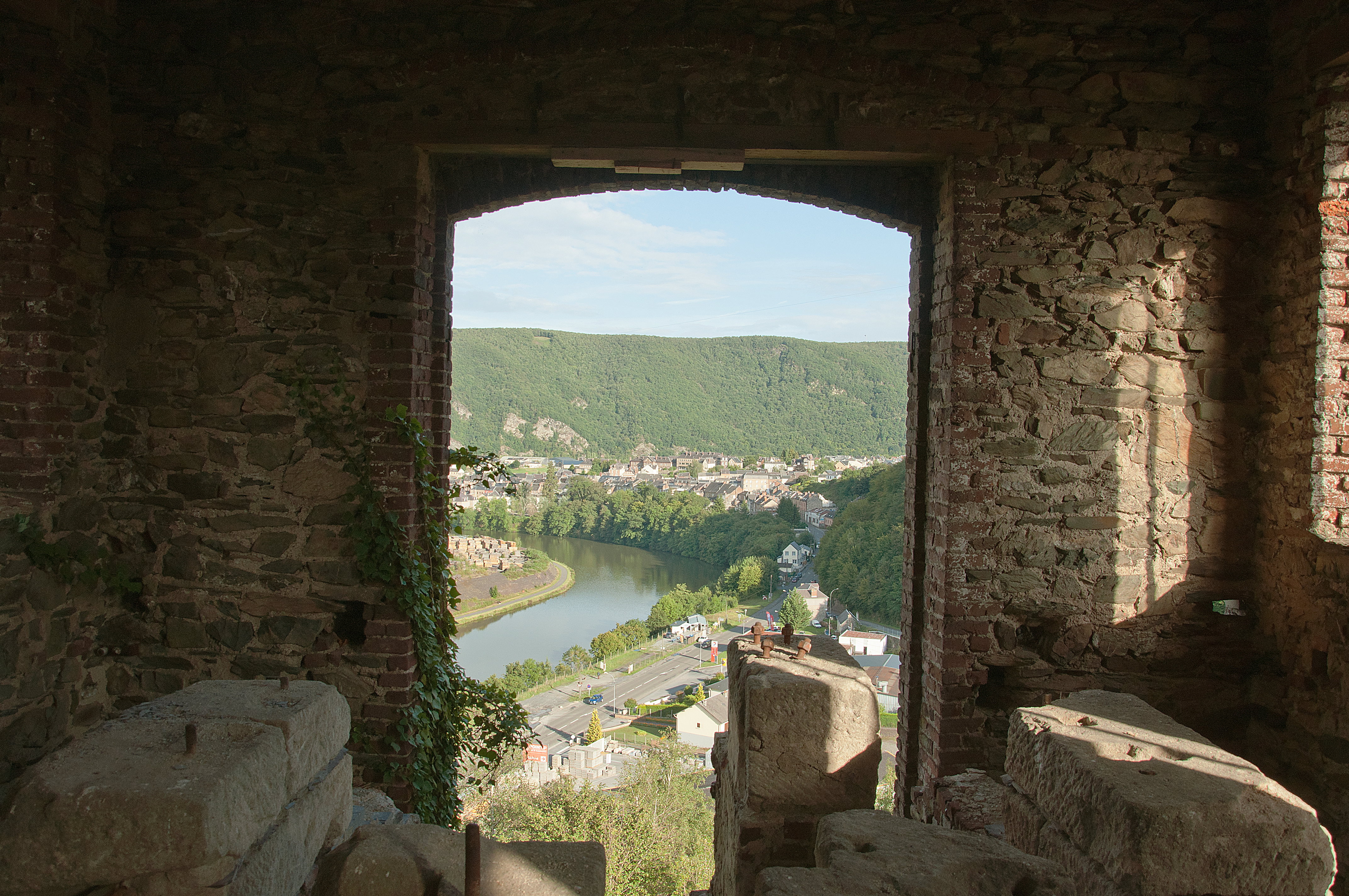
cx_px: 674
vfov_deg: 47.8
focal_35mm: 27
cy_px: 448
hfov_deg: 67.4
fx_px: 1011
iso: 200
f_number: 9
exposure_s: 1/250
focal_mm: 18
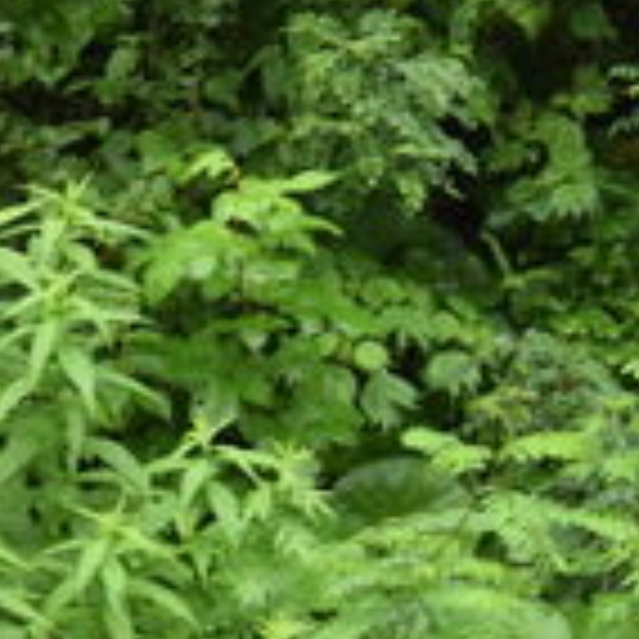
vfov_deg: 17.9
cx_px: -63
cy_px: 369
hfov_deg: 17.3
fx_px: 2026
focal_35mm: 97
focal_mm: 18
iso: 1400
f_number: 3.5
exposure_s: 1/500
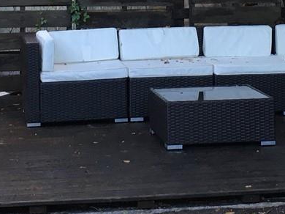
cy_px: -70
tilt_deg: +1.8
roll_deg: +0.3
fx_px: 979
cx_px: 183
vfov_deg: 12.1
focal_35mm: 119
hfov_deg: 16.5
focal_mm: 4.15
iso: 25
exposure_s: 1/40
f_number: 2.2
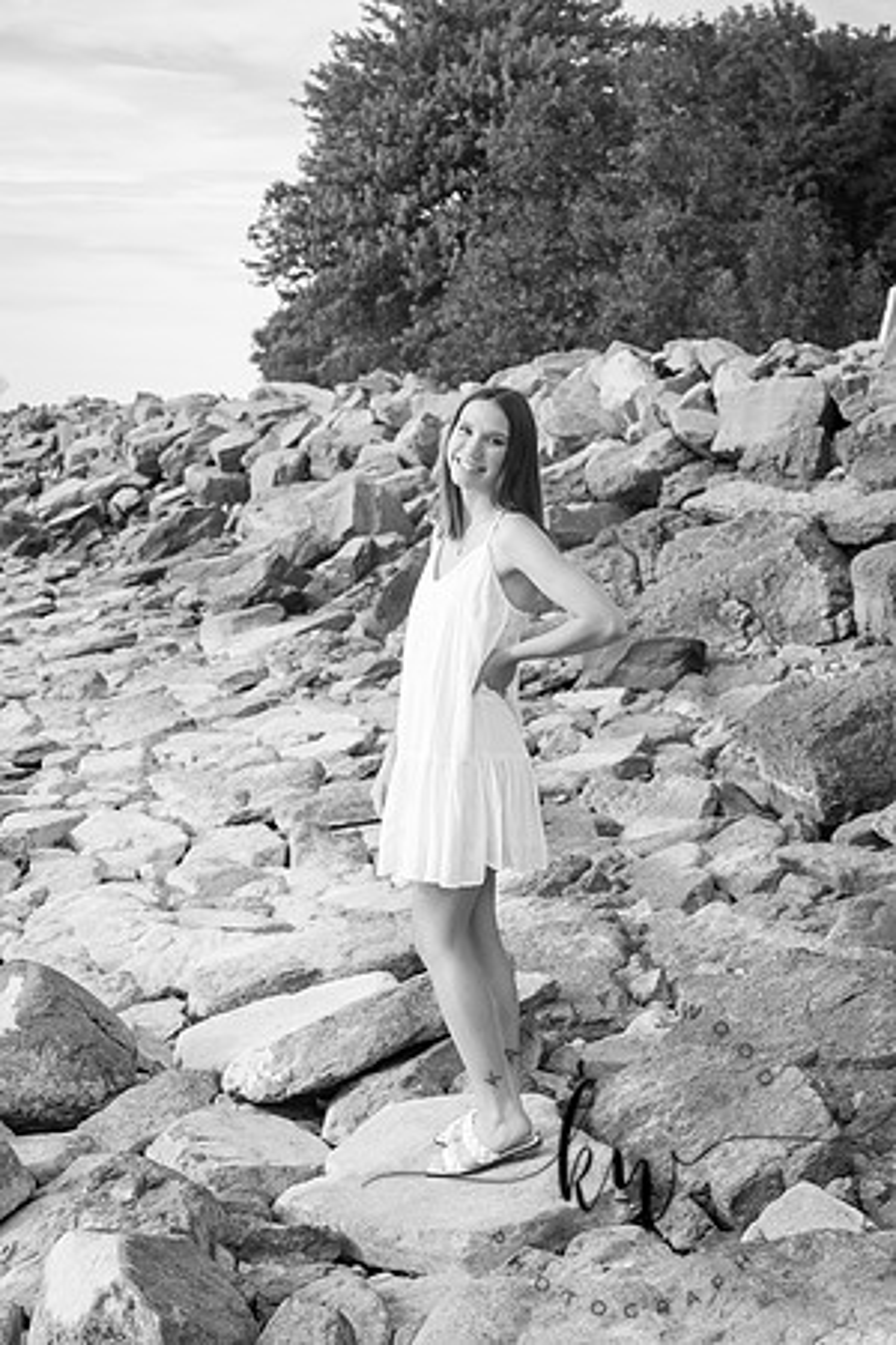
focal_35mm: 70
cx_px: 448
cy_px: 672
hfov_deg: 19.5
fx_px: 2613
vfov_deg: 28.8
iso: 400
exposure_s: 1/320
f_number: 8
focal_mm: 70
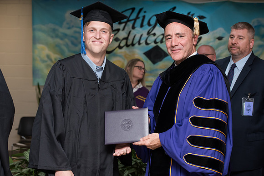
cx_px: 132
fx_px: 513
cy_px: 88
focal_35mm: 70
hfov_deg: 28.8
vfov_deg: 19.5
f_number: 6.3
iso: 1600
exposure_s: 1/200
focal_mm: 70
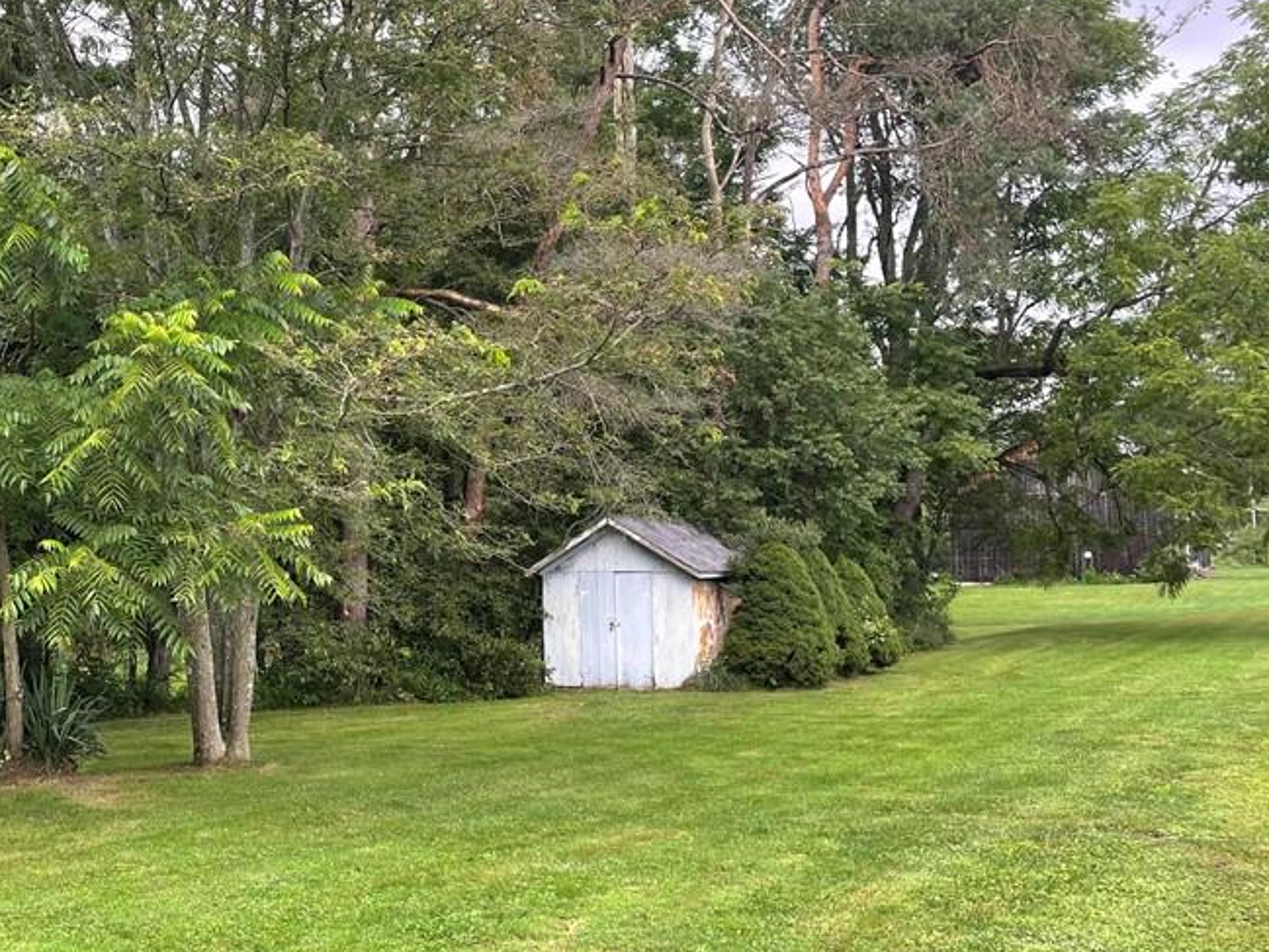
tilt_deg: -0.6
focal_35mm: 41
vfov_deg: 35.1
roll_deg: +1.3
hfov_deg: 44.2
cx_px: 307
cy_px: 534
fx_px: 1503
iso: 32
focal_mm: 4.2
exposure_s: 1/125
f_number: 1.6
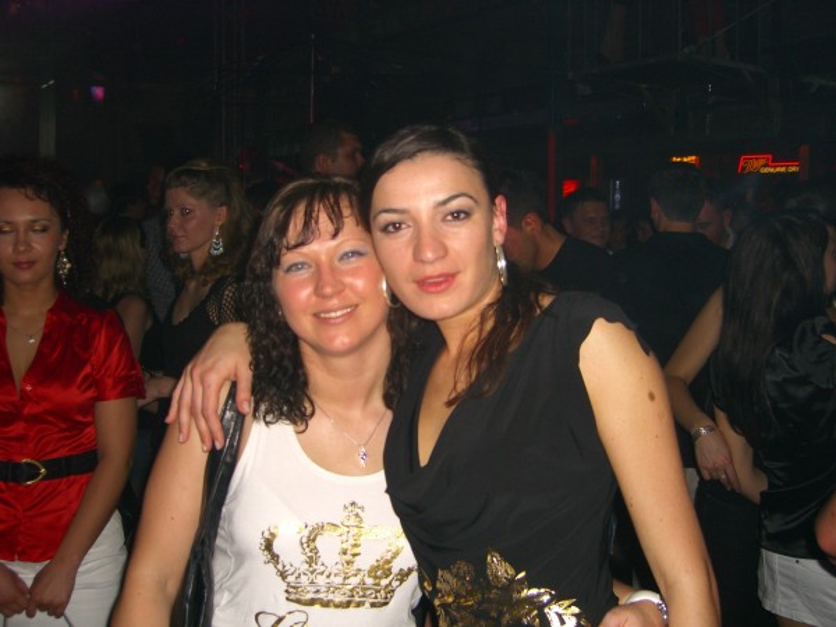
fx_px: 918
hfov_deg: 49.0
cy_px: 314
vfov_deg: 37.7
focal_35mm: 38
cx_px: 418
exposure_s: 1/60
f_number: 2.8
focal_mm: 7.9
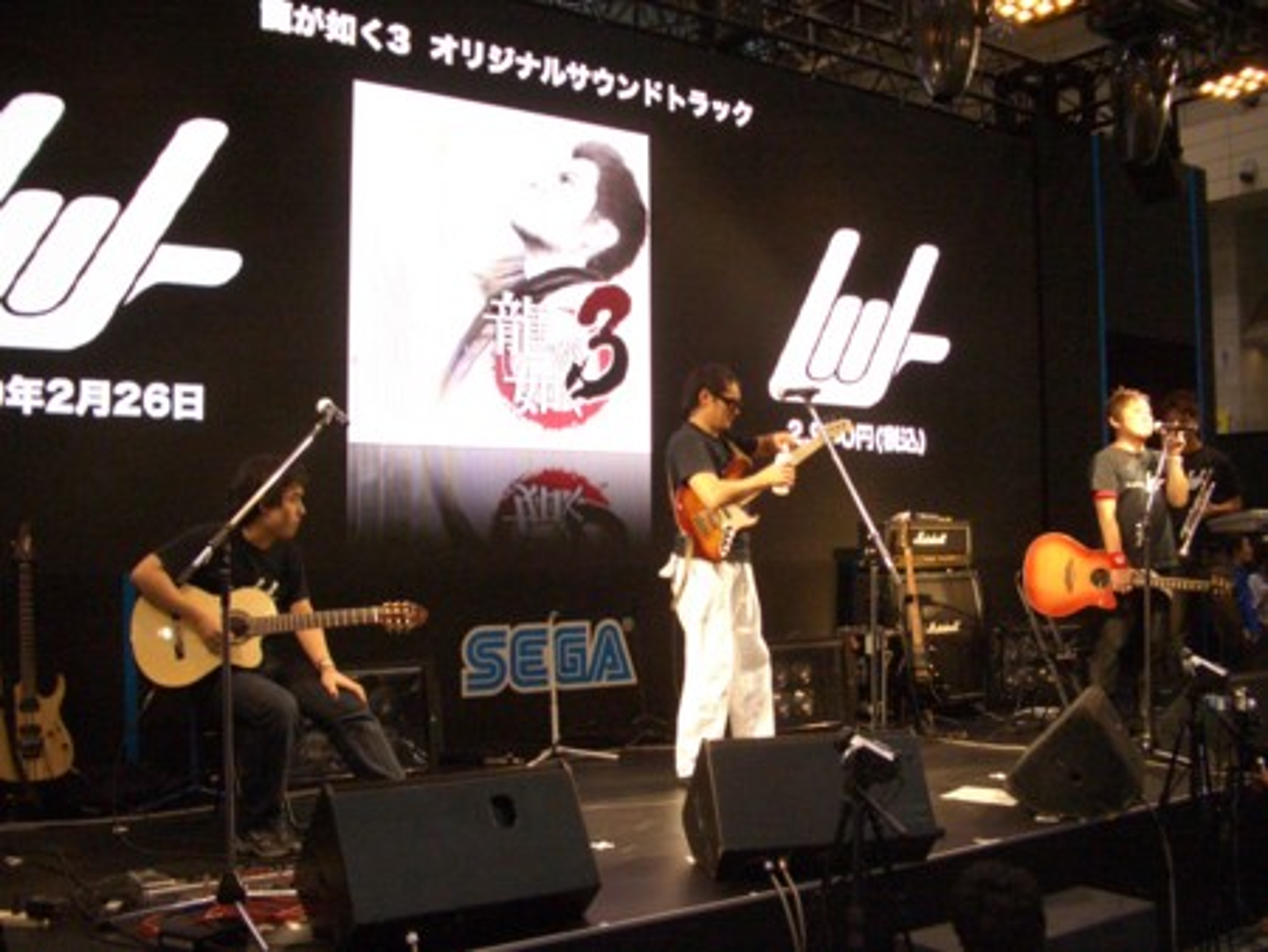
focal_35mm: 35
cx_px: 634
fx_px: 1283
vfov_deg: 40.7
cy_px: 476
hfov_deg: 52.6
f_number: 2.6
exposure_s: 1/100
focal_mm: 5.8
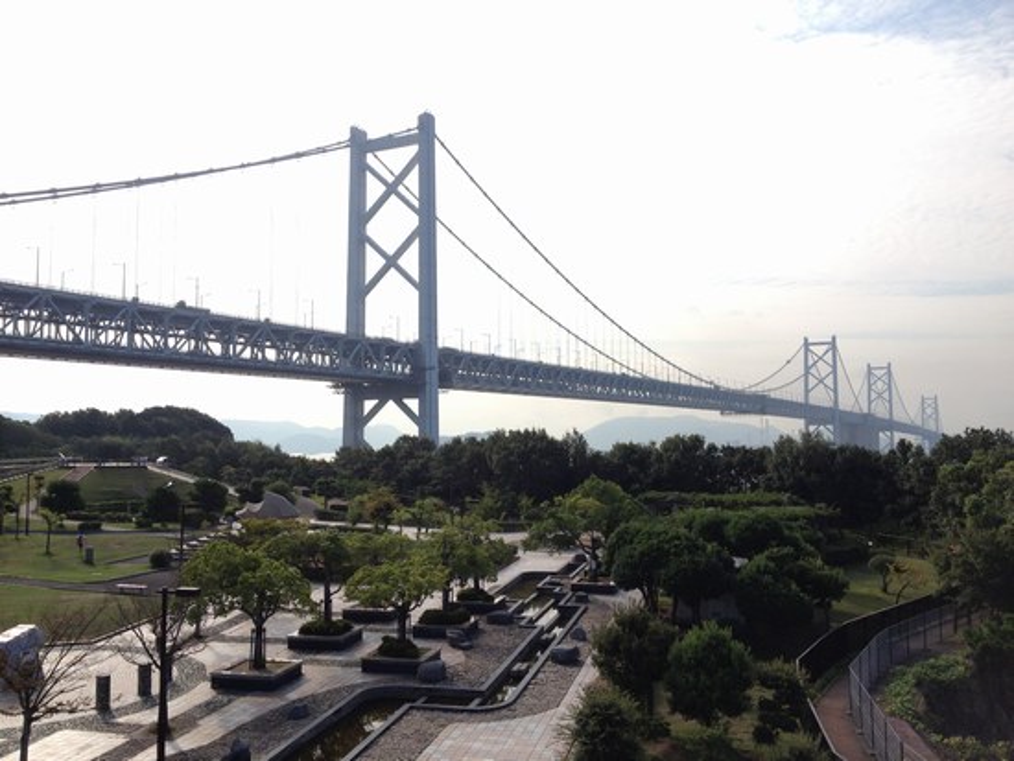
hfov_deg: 52.6
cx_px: 507
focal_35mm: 35
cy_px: 380
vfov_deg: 40.7
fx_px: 1026
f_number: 2.4
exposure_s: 1/1381
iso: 50
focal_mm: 4.28
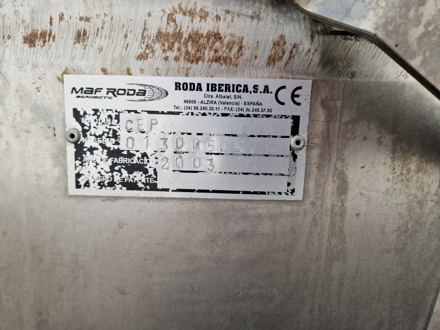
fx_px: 292
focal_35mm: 23
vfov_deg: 58.9
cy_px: 165
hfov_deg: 73.9
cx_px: 220
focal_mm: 5.4
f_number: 1.8
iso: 50
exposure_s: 1/1584
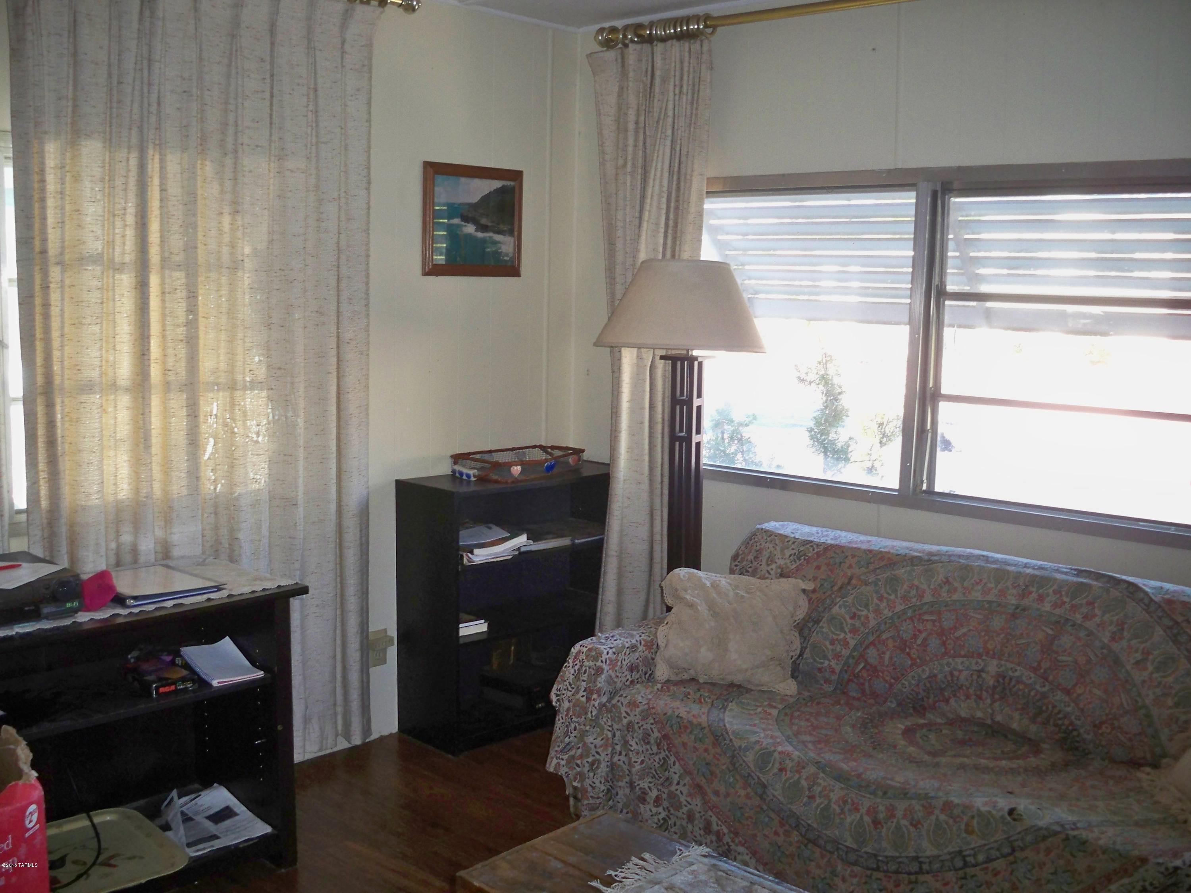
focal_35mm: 35
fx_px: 1204
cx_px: 596
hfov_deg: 52.6
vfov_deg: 40.7
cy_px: 446
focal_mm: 6.3
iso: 200
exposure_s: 1/60
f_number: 3.1
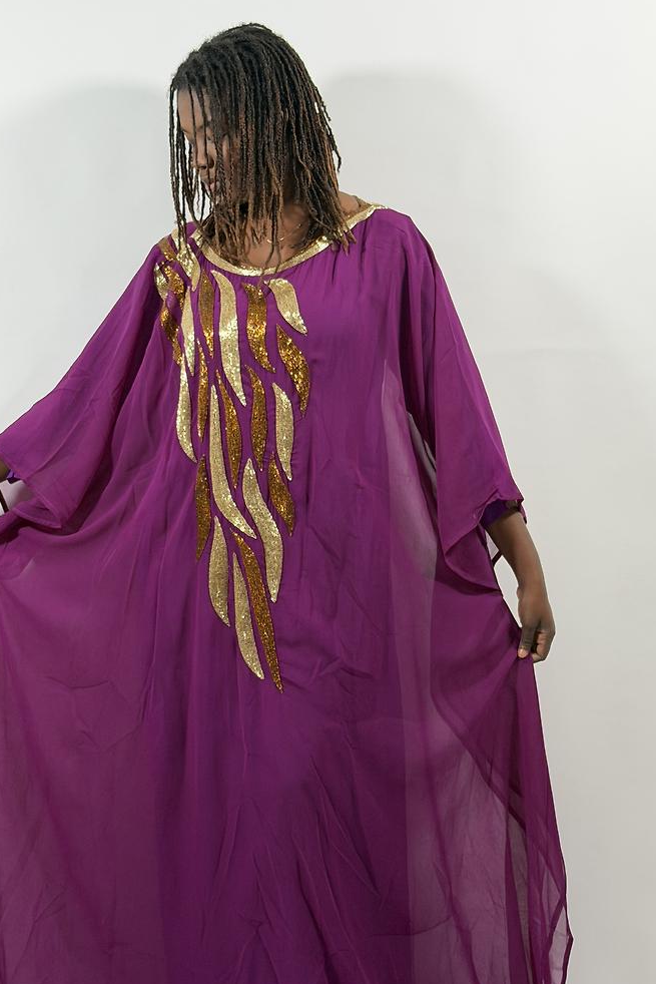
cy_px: 589
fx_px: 1667
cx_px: 294
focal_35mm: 61
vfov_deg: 32.8
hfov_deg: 22.3
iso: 100
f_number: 1.78
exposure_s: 1/100
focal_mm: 6.76
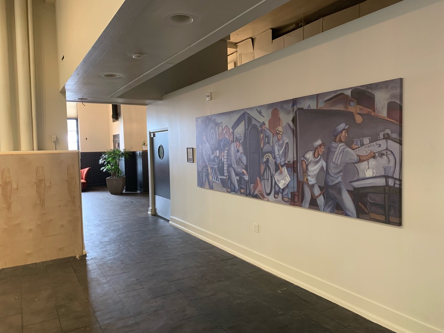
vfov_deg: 53.1
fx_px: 333
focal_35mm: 26
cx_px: 222
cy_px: 166
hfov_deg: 67.3
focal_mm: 4.25
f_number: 1.8
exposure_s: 1/40
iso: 250
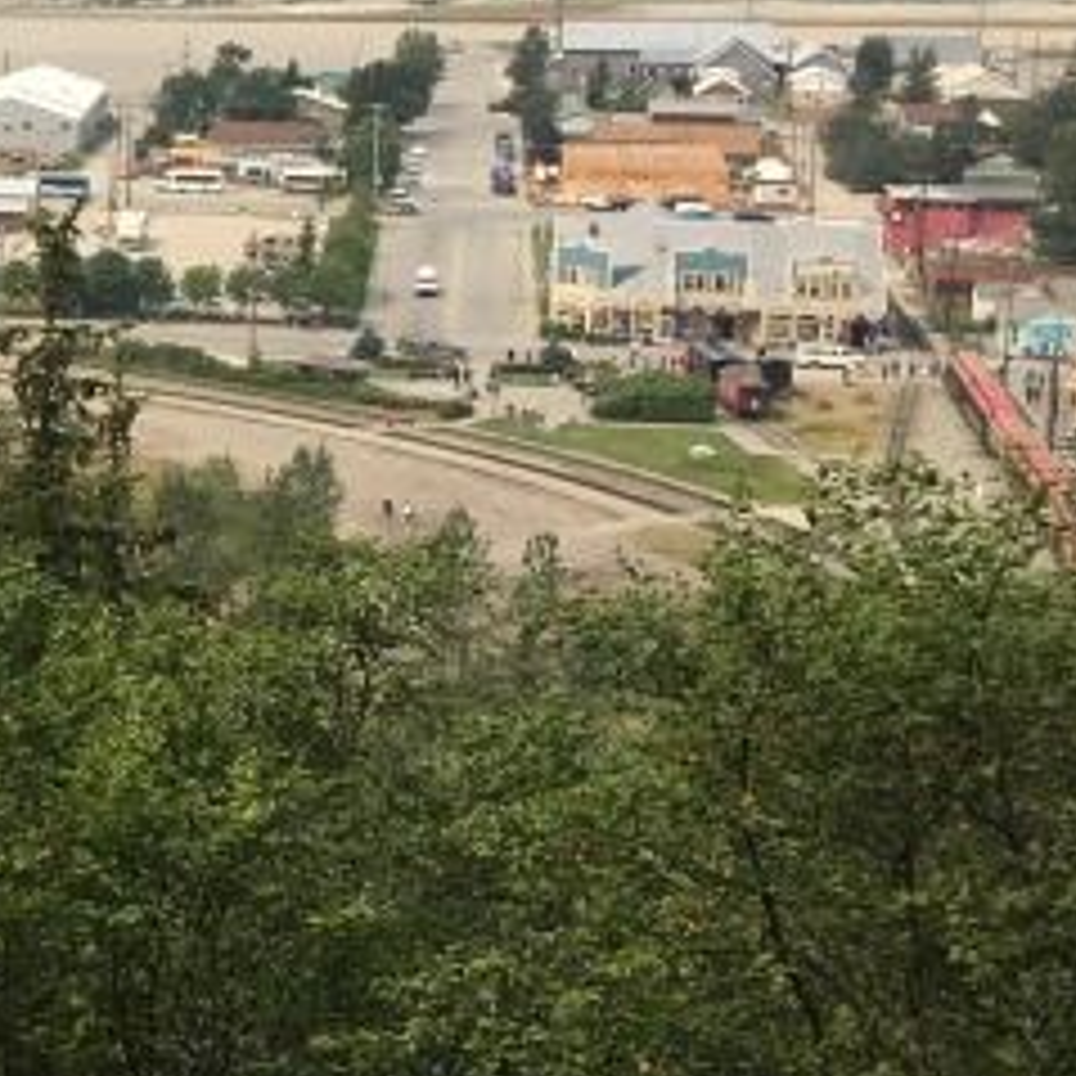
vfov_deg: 15.7
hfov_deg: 14.0
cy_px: 212
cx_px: -896
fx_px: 3868
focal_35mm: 110
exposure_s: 1/1479
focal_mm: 4.15
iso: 25
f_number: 2.2
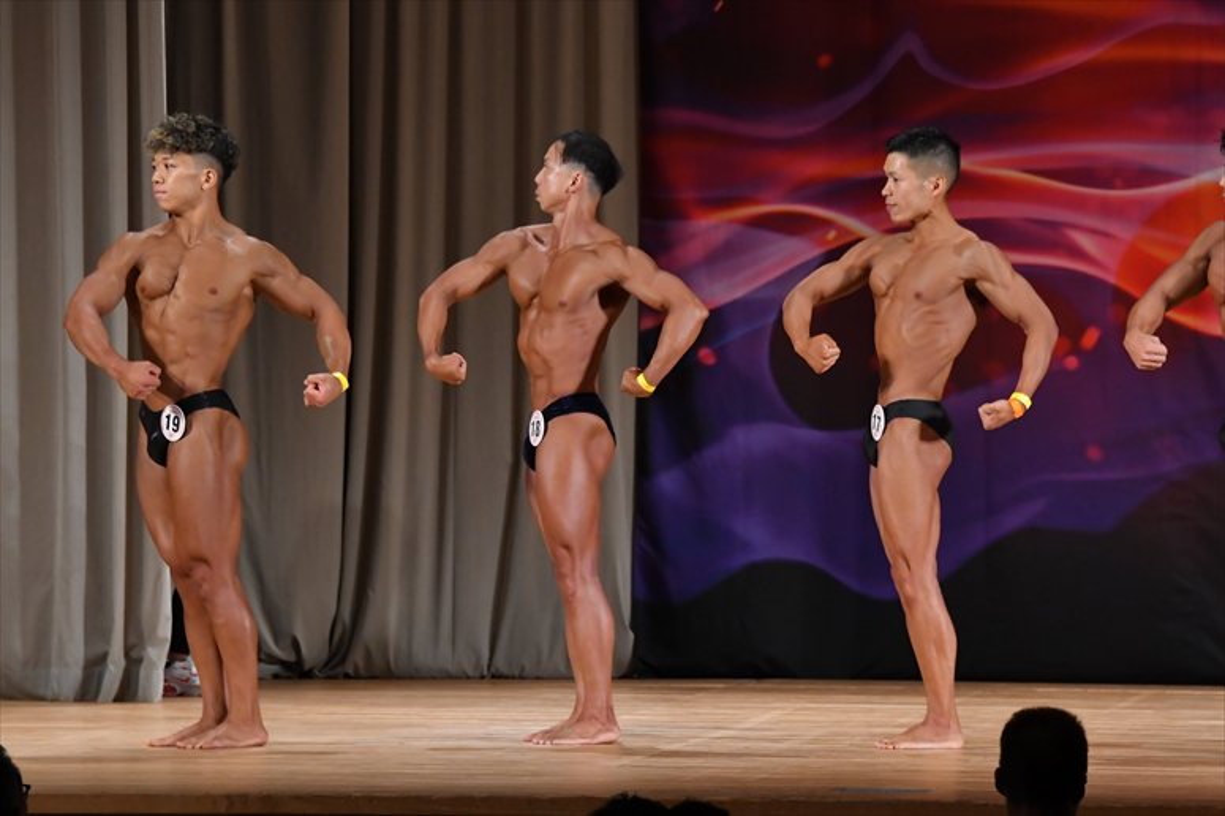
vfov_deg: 6.3
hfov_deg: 9.5
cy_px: 408
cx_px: 612
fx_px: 7381
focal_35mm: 217
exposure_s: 1/400
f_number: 5.6
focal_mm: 145
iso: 3200
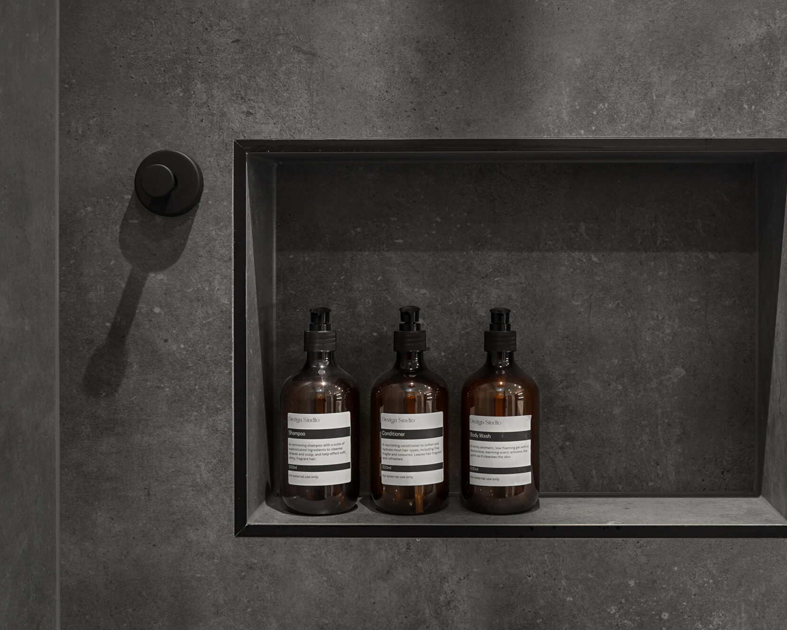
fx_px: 1211
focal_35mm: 52
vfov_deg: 29.1
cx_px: 482
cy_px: 255
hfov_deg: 35.8
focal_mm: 24
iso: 160
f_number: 6.3
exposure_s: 1/1.67
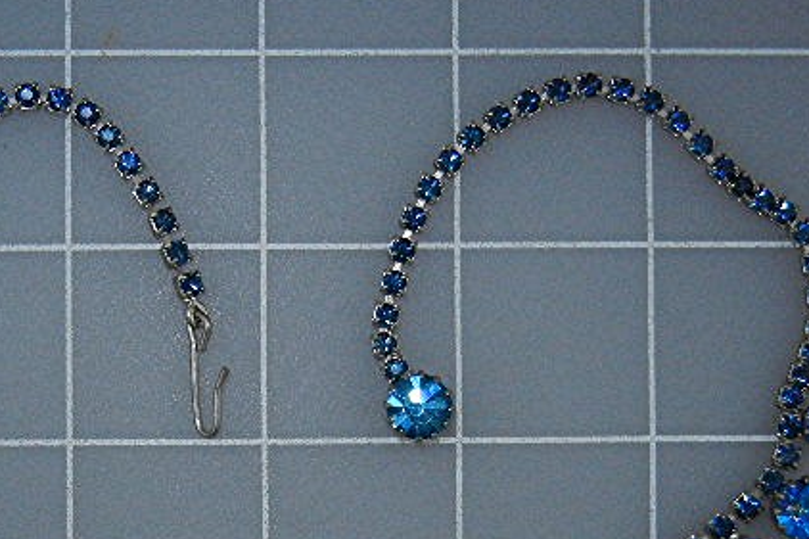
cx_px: 265
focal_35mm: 71
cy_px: 416
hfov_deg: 28.3
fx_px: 1595
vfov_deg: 19.0
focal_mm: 8.1
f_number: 7.6
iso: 800
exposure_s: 1/30
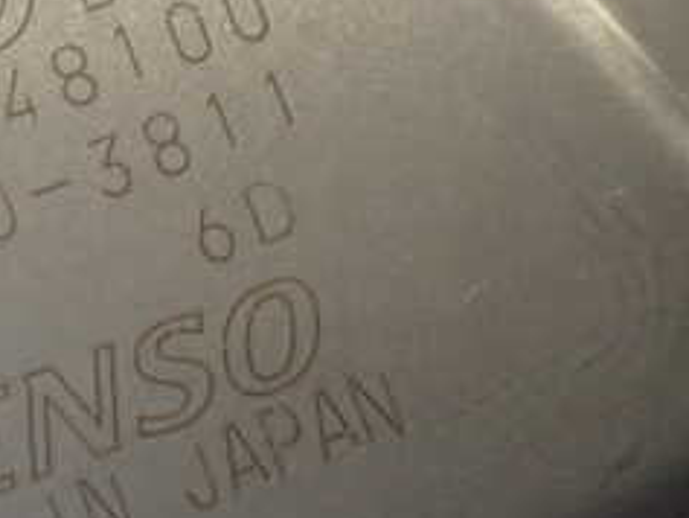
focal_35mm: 76
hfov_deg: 24.7
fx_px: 1513
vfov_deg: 19.4
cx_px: 29
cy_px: 212
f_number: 2.3
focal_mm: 5.4
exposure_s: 1/60
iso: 800
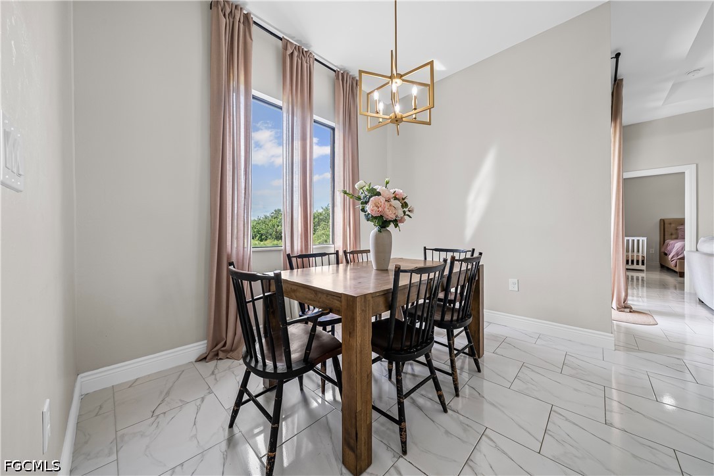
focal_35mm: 12
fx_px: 238
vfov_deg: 90.0
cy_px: 238
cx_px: 357
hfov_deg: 112.6
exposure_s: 1/6
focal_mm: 12
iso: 200
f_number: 9
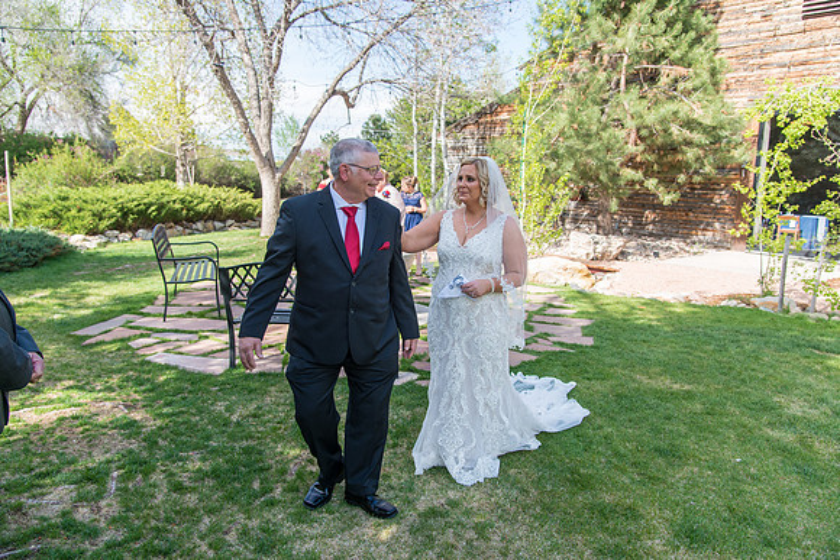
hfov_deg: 65.5
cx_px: 420
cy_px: 280
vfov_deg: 46.4
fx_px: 653
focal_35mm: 28
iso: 200
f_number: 5
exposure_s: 1/400
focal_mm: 28
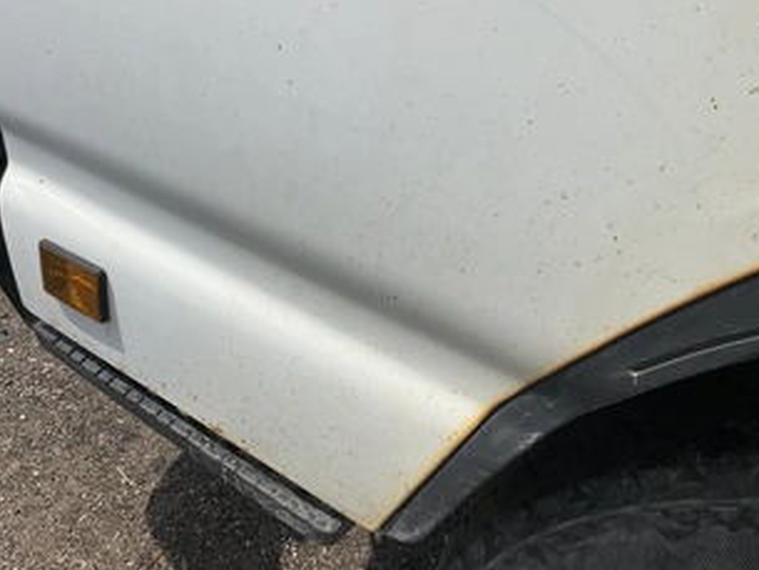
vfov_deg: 37.7
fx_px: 834
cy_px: 271
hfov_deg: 48.4
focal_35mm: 38
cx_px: 279
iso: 25
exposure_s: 1/3322
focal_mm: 3
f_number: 1.8
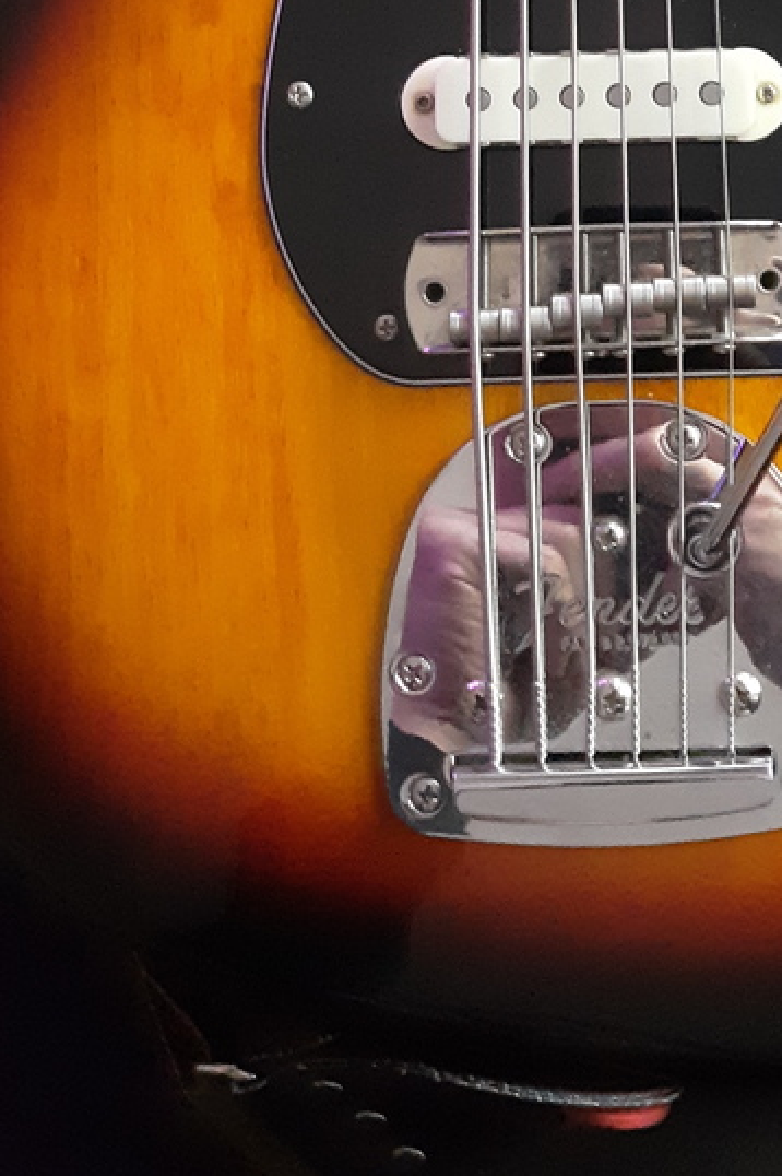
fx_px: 2120
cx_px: 651
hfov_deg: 20.6
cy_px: -79
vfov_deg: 28.5
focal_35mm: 65
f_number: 1.7
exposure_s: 1/15
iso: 640
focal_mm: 3.7
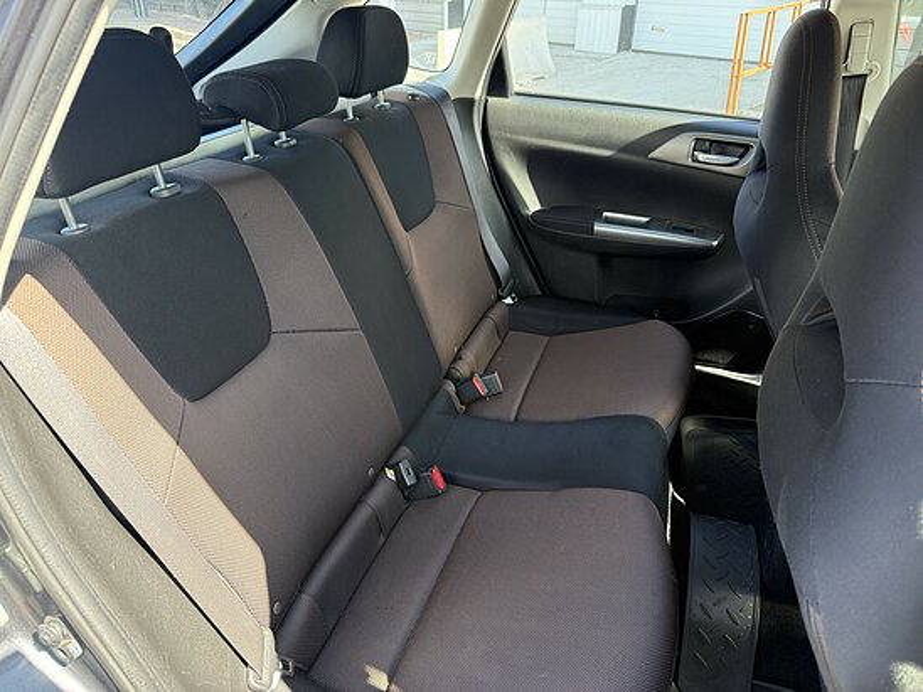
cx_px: 462
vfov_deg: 56.8
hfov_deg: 71.6
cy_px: 346
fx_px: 640
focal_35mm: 24
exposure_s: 1/231
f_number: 1.78
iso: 200
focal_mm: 6.76
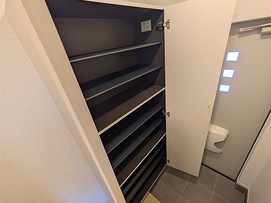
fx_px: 117
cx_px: 139
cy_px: 102
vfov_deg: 81.8
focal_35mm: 15
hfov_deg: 98.1
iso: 134
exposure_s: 1/33.3
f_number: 2.2
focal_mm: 1.83
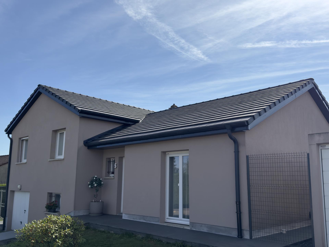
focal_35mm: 34
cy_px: 124
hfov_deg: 54.0
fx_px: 323
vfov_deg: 41.8
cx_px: 164
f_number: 1.78
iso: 100
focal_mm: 6.76
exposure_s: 1/11628
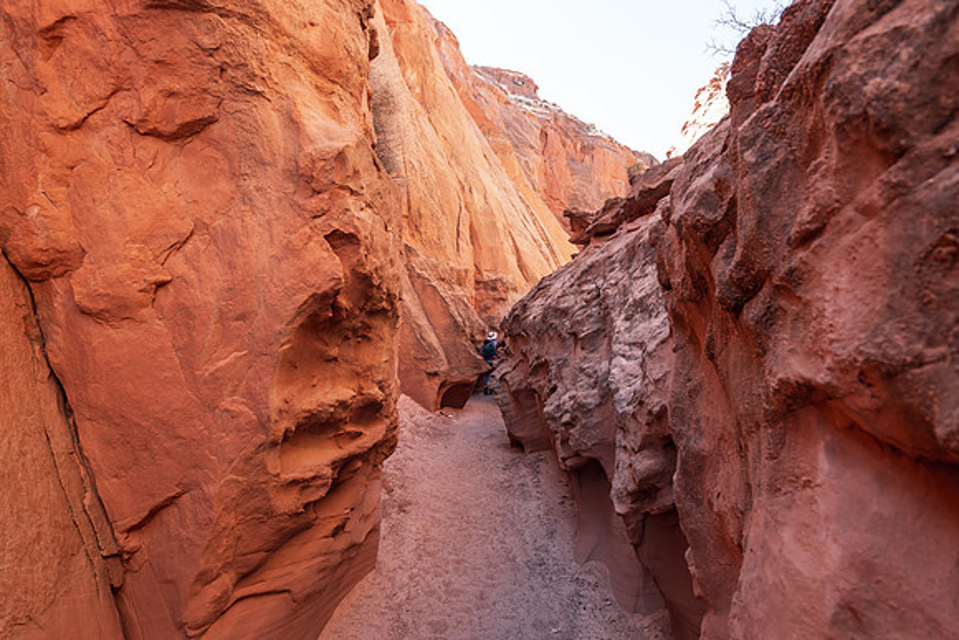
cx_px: 480
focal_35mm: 24
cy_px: 320
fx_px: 639
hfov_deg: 73.7
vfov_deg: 53.2
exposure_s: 1/160
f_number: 9
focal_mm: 24
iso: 720
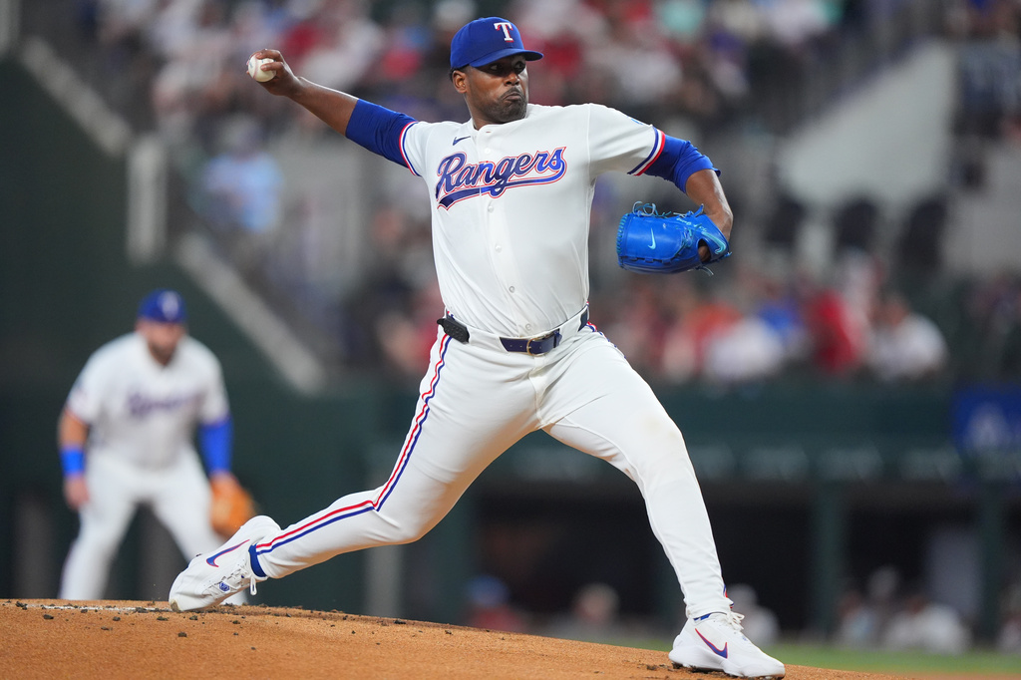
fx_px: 11340
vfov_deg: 3.4
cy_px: 340
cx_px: 510
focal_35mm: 400
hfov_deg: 5.2
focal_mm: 400
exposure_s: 1/4000
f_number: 2.8
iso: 4000
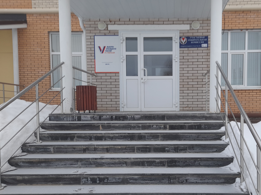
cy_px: 116
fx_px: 241
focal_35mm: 32
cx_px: 165
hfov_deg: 56.0
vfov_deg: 44.0
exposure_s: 1/50
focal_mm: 4.6
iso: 32
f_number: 2
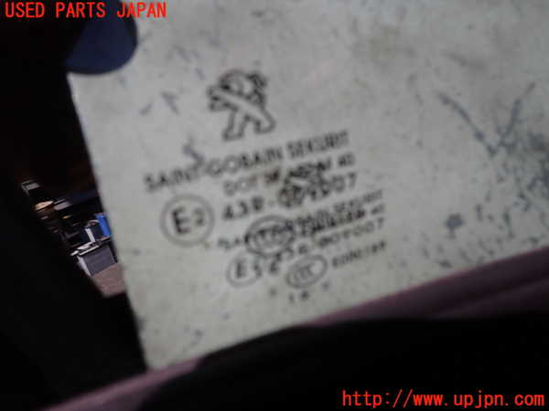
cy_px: 206
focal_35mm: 25
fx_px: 396
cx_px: 274
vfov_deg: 54.9
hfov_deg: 69.4
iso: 100
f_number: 8
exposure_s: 1/320
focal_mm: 4.5
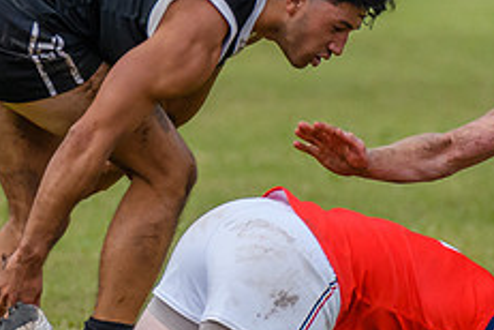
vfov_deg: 0.6
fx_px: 33082
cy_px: 319
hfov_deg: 0.9
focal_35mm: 2411
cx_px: 233
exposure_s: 1/2000
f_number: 6.3
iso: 1250
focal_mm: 500
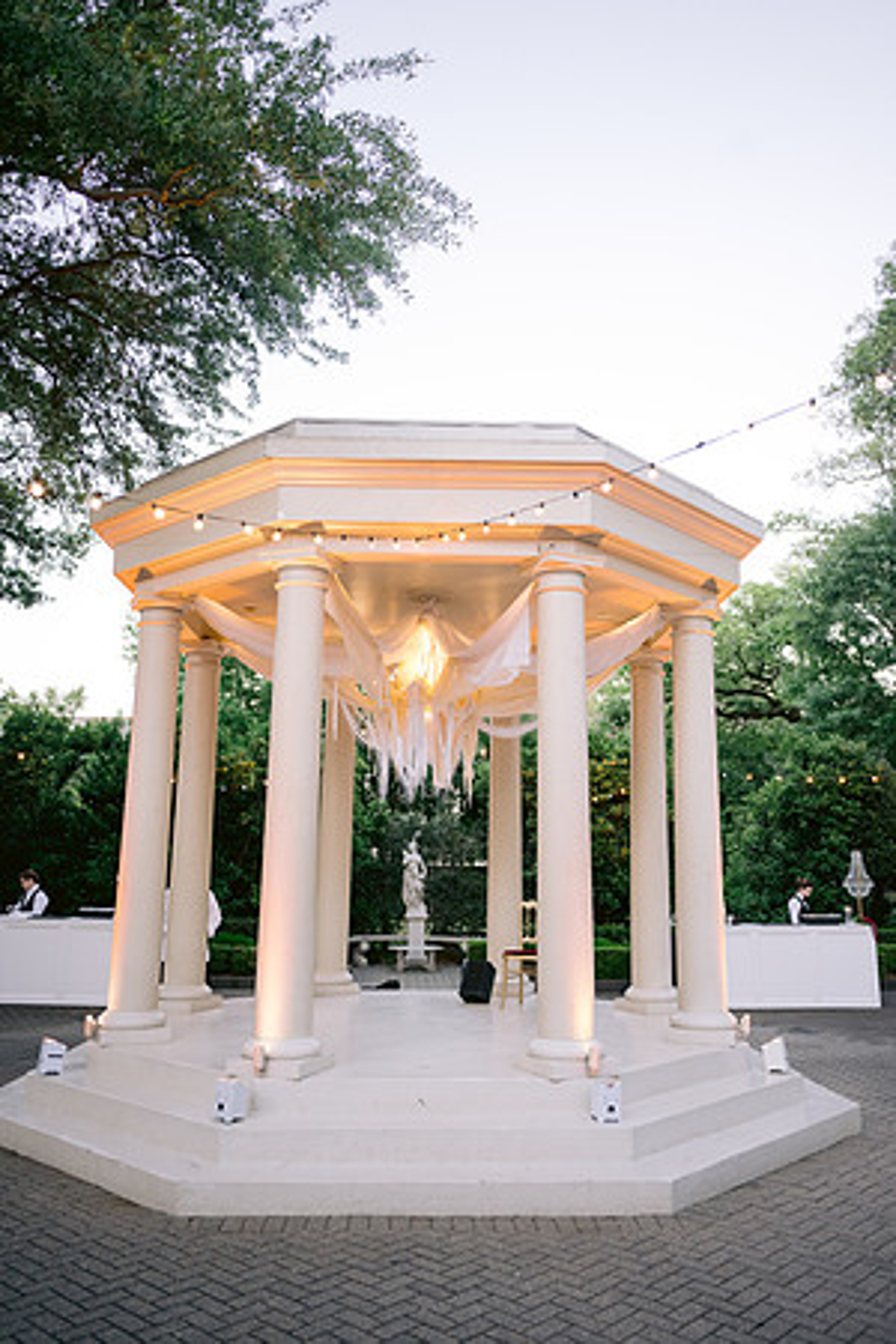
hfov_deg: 46.4
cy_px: 672
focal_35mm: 28
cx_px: 448
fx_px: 1045
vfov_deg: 65.5
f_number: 2.8
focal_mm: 28
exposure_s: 1/125
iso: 800
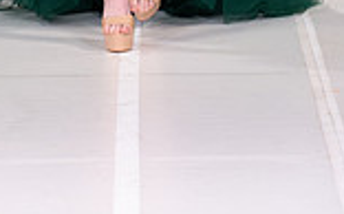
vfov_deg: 3.4
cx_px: 140
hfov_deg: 5.5
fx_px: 3586
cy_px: -271
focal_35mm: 383
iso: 2000
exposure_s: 1/400
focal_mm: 130
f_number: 5.6
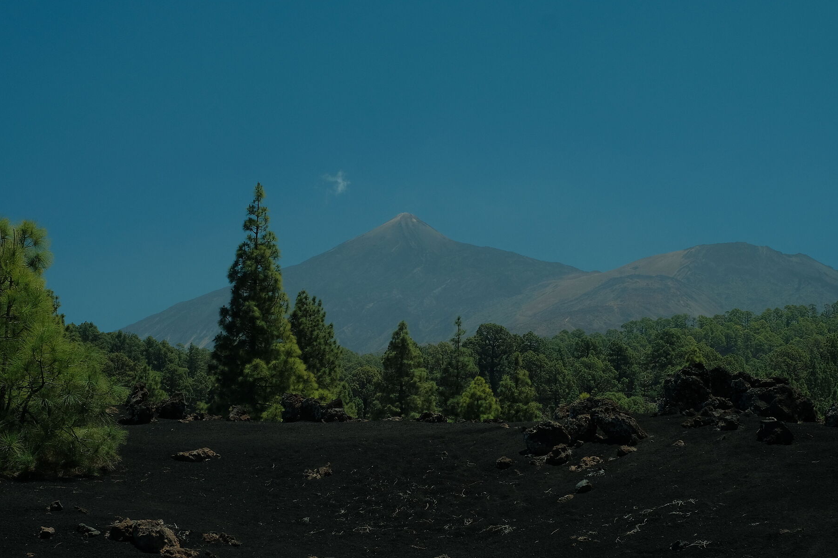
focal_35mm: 71
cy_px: 357
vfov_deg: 19.1
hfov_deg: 28.5
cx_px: 410
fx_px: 1652
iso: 400
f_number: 11
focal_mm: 35
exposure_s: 1/250
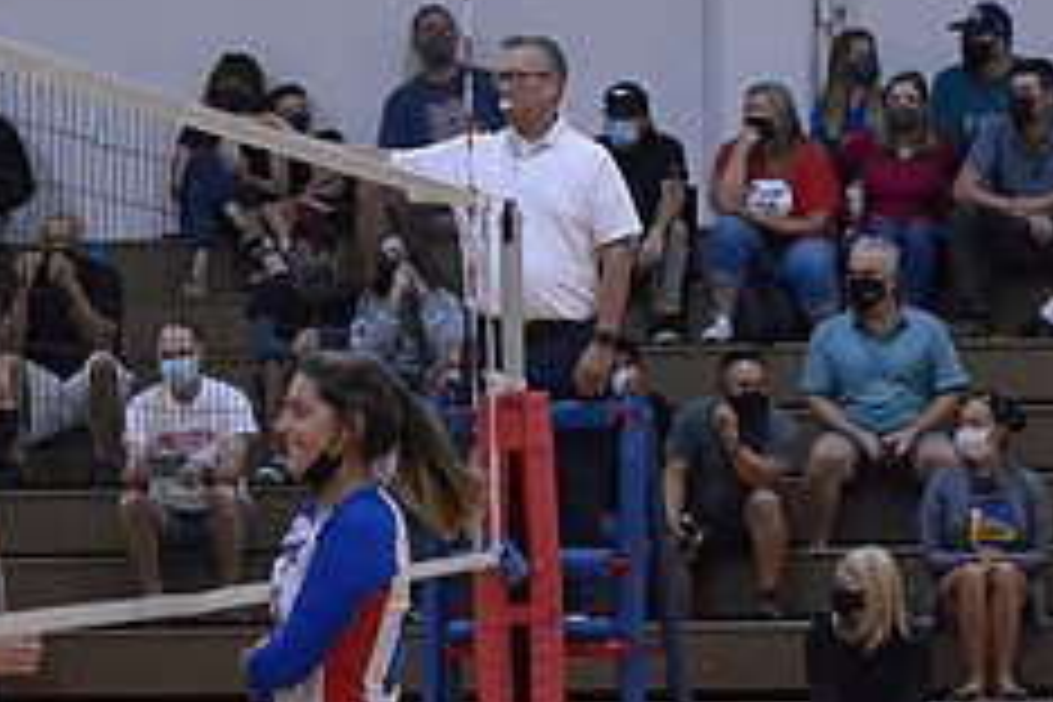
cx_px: 171
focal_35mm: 186
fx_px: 5440
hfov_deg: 11.0
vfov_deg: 7.3
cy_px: 727
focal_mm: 50
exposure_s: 1/640
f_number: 3.5
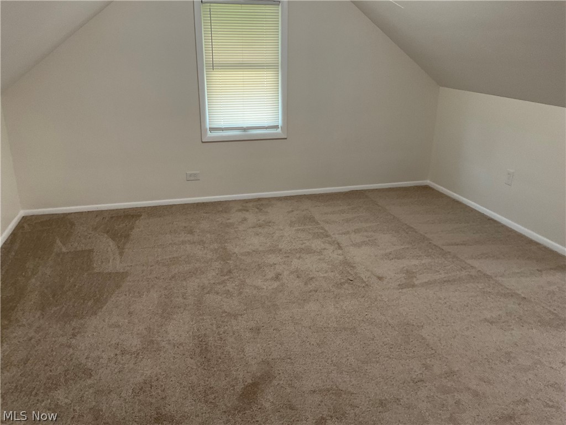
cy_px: 212
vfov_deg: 48.2
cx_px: 283
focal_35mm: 29
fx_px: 474
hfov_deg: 61.7
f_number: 1.8
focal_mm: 3
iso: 100
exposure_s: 1/60
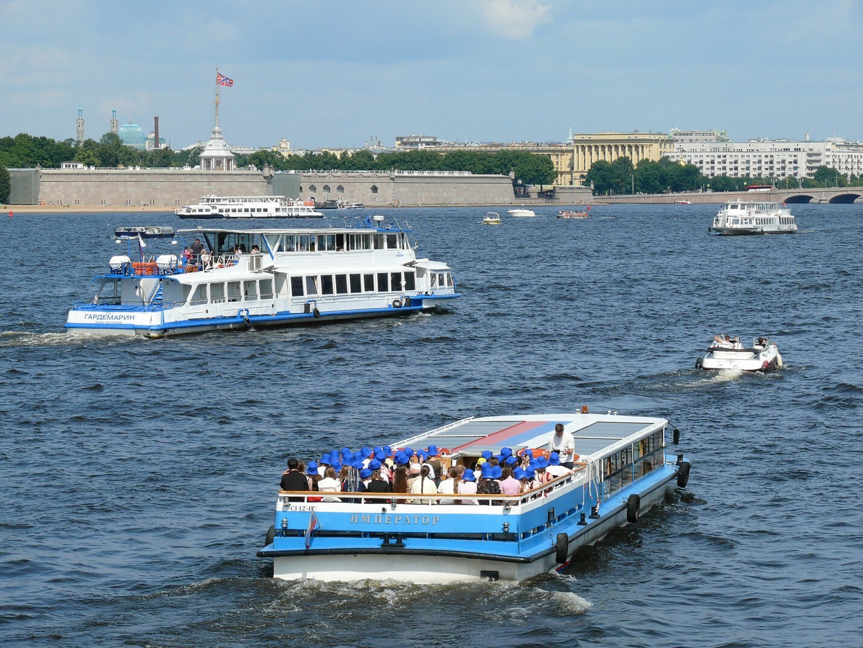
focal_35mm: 130
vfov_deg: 11.4
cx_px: 432
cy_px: 324
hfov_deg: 15.2
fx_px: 3241
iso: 100
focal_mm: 27.5
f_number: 6.3
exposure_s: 1/500
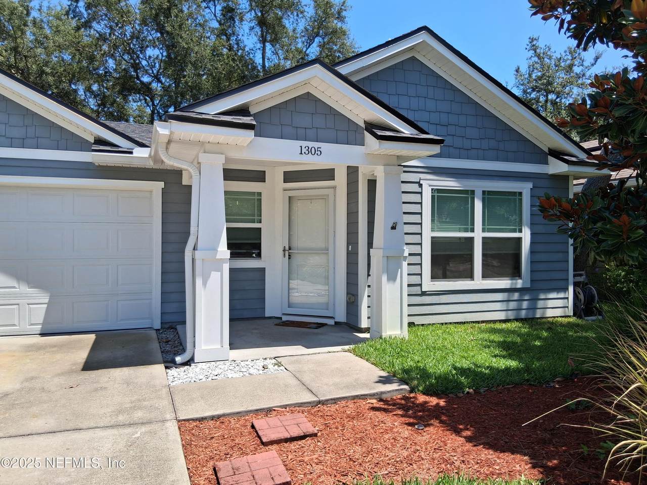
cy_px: 242
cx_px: 324
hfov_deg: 67.3
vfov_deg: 53.1
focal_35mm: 26
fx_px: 486
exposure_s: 1/520
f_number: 1.8
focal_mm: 3.98
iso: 25
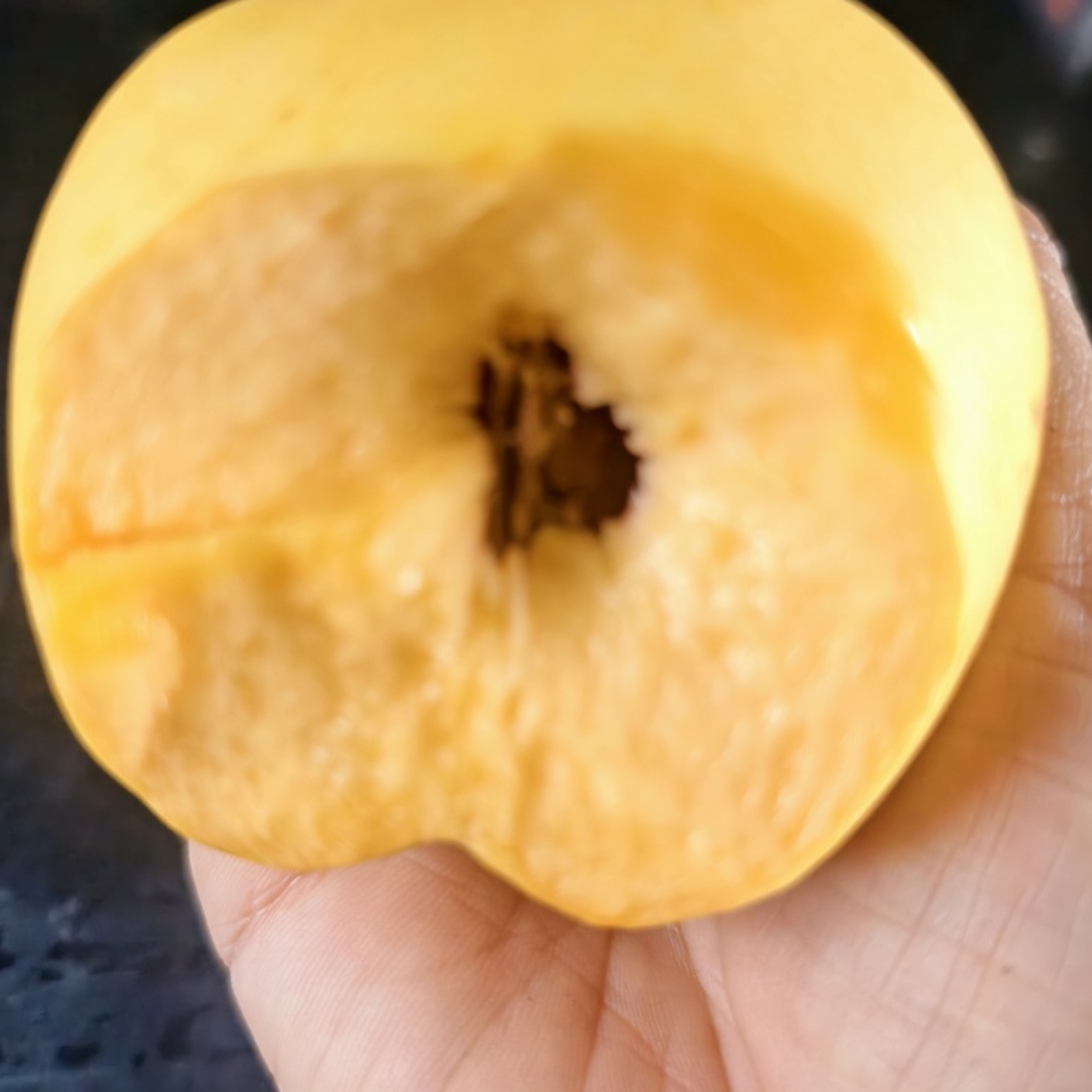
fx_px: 999
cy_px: 547
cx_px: 535
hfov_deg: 57.3
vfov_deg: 57.3
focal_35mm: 28
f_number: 1.57
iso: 2889
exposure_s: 1/293
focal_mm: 5.6
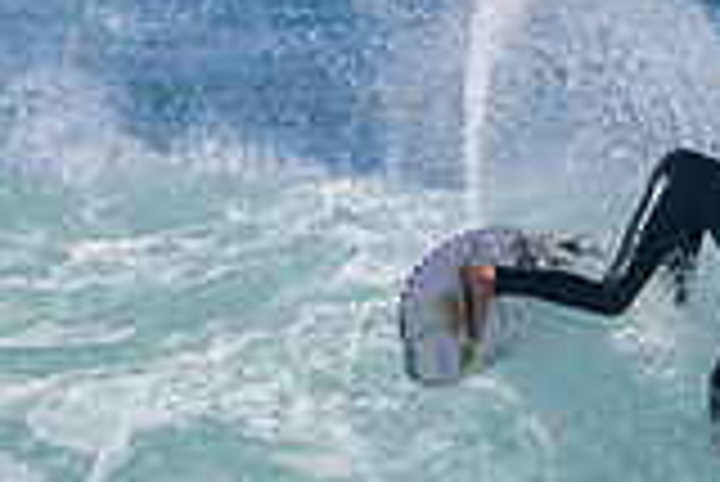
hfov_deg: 0.8
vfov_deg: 0.5
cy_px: 561
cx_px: 648
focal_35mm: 2720
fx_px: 54448
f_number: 5.6
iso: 220
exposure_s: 1/2000
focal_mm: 500
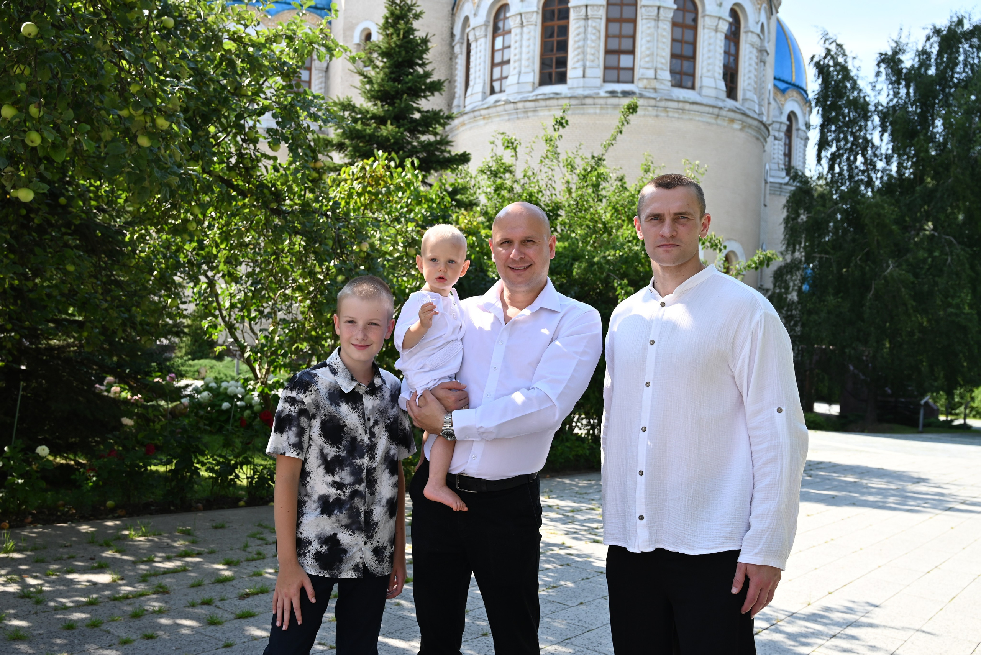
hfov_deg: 57.2
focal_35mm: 33
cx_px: 490
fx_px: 900
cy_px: 328
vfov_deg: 40.0
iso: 180
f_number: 5.6
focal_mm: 33
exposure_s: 1/250
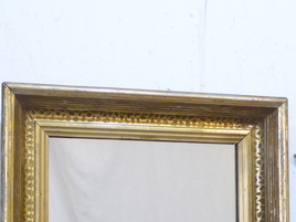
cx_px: 155
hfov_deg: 20.9
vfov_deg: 15.5
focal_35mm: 94
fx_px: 804
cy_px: 219
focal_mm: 7.2
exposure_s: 1/30
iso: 800
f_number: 3.8
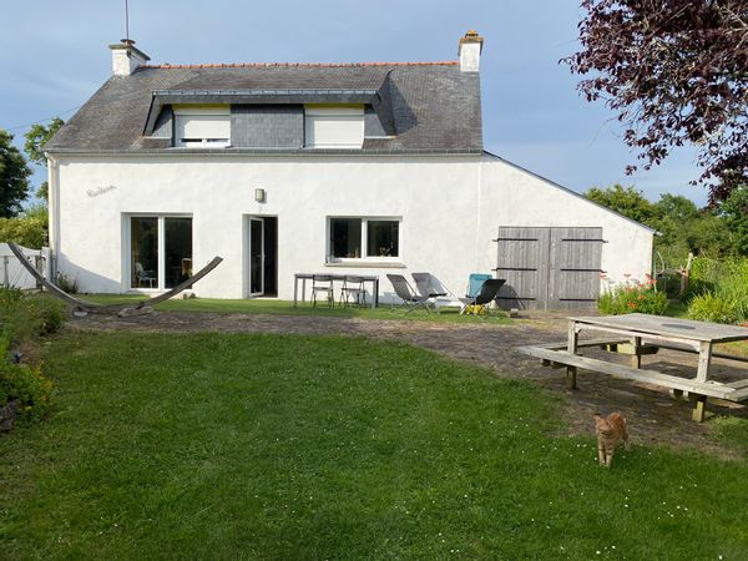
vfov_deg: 53.1
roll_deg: -0.8
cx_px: 374
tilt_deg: -3.3
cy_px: 280
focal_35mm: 26
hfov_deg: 67.3
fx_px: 562
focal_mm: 4.25
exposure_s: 1/3497
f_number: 1.8
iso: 32
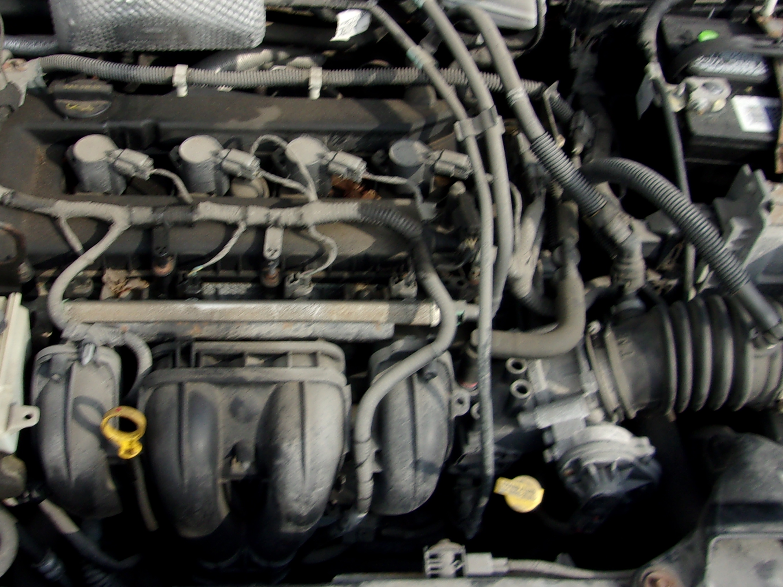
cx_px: 324
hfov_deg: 41.1
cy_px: 264
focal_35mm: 46
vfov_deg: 31.5
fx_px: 1041
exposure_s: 1/40
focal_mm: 4.9
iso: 80
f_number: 10.4
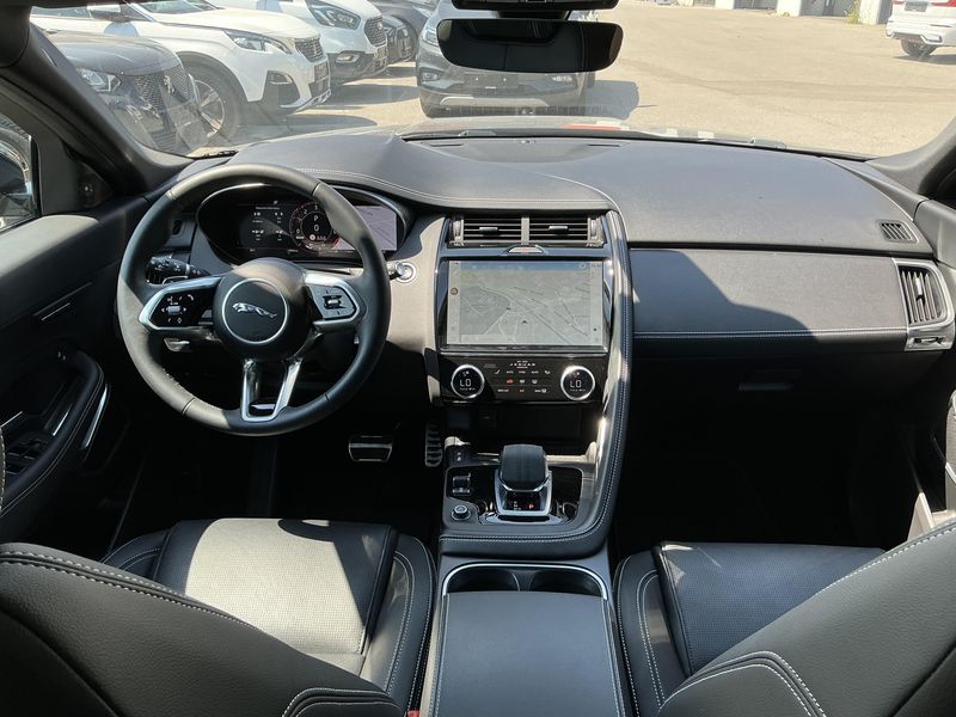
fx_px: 773
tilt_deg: -25.2
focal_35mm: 28
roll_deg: -1.1
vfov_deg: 49.7
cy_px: 358
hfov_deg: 63.4
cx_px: 478
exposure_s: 1/391
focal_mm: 3
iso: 50
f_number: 1.8
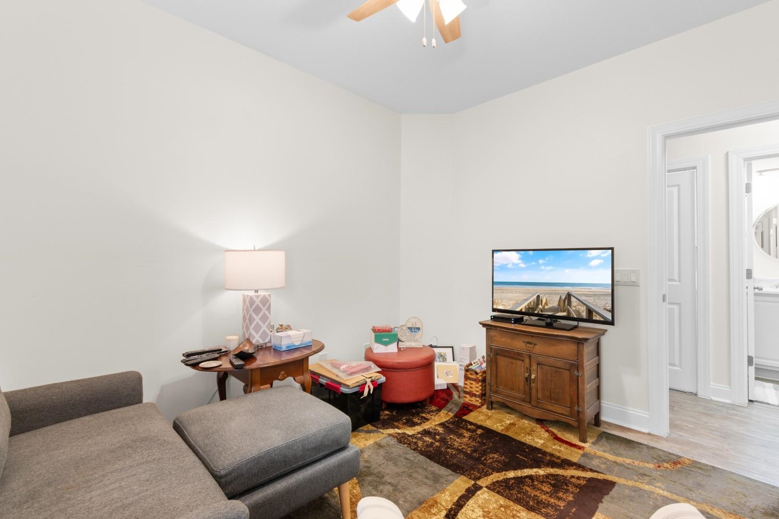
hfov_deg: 100.4
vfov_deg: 77.3
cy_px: 260
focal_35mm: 15
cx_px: 390
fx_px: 325
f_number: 4.5
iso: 100
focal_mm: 10
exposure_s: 1/3
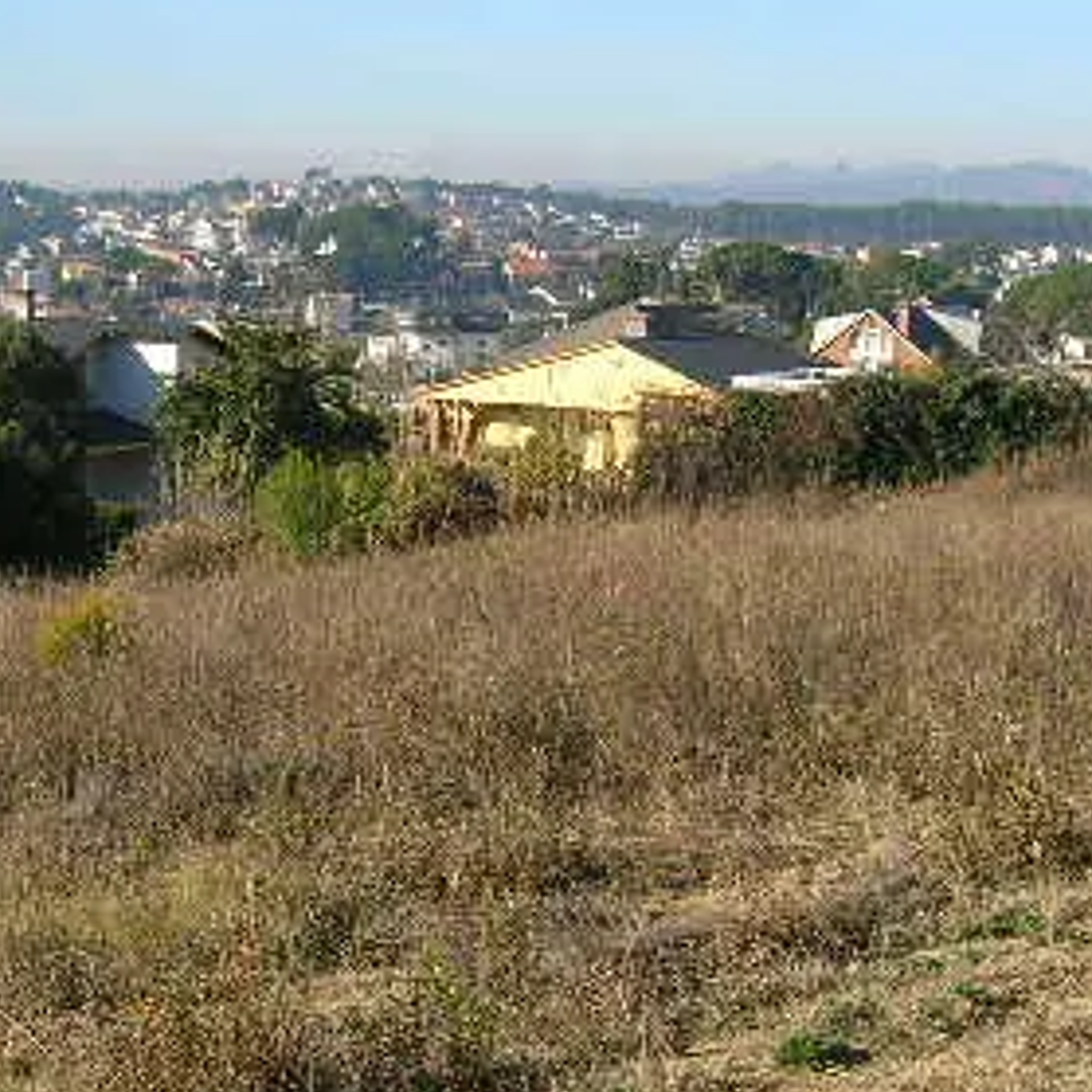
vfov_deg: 25.0
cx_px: 587
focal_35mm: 69
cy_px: 587
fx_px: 2463
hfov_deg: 25.0
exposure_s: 1/270
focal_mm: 5.7
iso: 50
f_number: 4.9
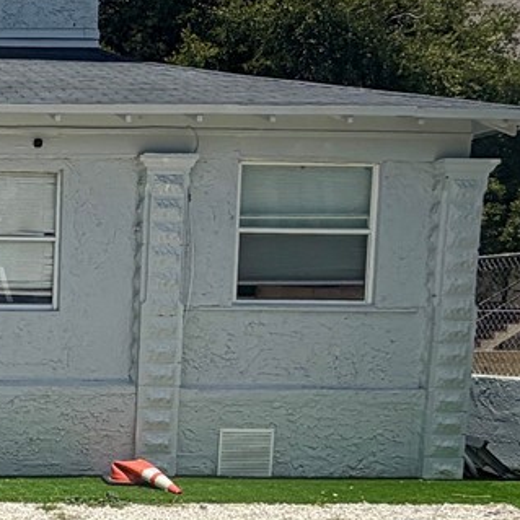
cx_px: -181
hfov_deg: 23.9
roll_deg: +0.0
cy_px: 437
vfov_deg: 27.0
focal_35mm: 62
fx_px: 1054
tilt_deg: -6.2
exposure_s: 1/2237
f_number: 2.2
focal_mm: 2.22
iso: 20
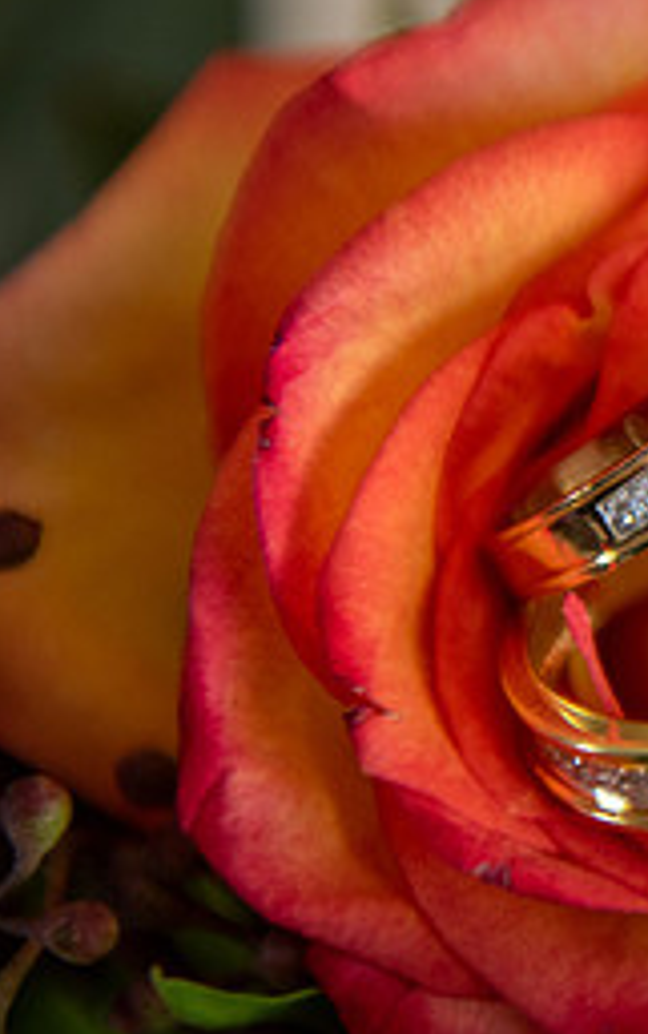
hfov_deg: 7.9
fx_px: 4542
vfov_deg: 13.0
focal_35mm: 161
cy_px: 441
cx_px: 1147
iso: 500
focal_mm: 70
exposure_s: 1/320
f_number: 2.8
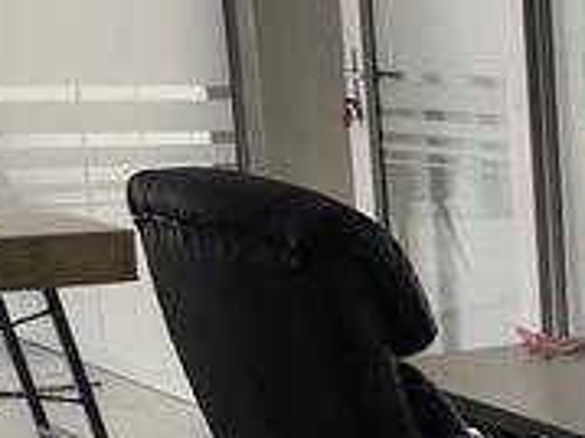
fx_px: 1740
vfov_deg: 14.2
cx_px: 1258
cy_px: 379
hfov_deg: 14.7
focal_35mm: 103
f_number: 1.8
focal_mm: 5.4
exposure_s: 1/180
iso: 200
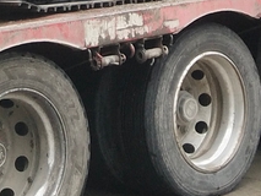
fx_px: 1275
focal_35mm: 169
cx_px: 100
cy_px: -281
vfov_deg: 8.1
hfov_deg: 11.7
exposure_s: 1/656
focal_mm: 3.95
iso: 136
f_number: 1.8
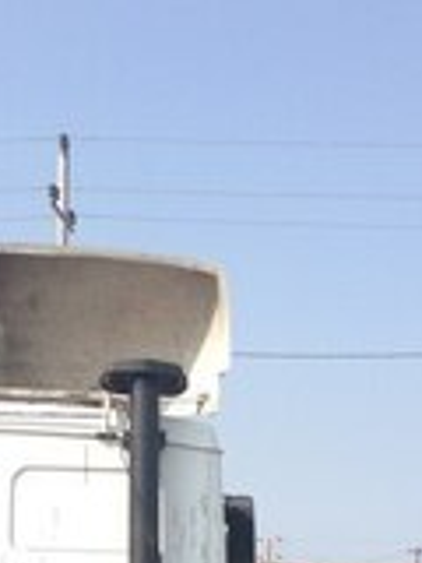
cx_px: 63
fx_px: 1658
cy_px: 732
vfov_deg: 18.0
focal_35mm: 102
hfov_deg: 14.4
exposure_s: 1/1106
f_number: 2.4
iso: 50
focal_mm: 4.12
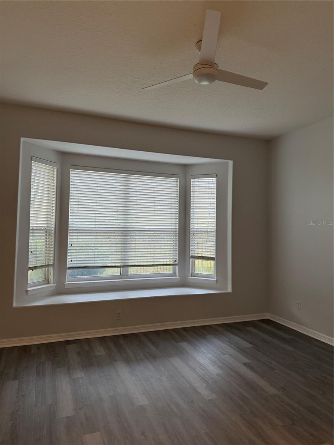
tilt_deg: +4.8
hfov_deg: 56.8
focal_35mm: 24
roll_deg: -0.6
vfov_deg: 71.6
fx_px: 309
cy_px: 222
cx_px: 167
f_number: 1.78
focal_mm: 6.76
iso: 125
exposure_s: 1/60
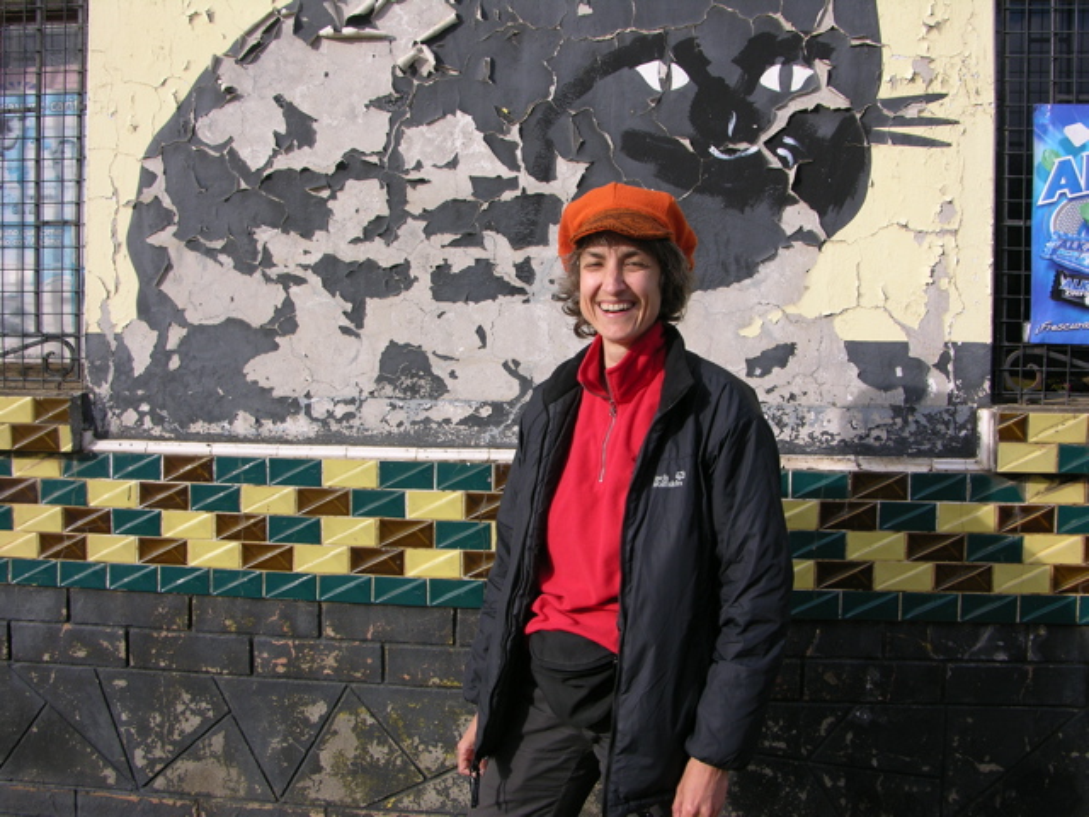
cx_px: 544
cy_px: 408
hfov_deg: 52.6
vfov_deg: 40.7
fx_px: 1101
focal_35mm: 35
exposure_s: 1/160
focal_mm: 8.9
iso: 50
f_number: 5
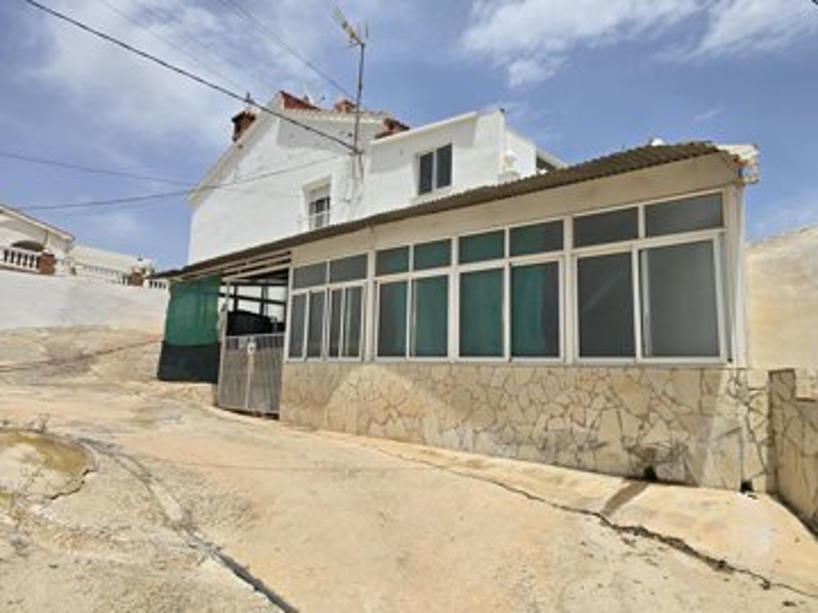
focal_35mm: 23
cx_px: 409
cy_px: 306
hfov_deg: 73.9
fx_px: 544
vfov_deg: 58.9
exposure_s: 1/1554
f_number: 1.7
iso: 12
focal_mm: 6.3
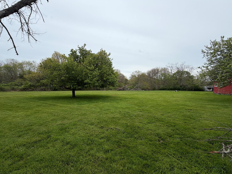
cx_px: 112
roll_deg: +0.4
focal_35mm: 15
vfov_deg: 81.7
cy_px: 92
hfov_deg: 98.1
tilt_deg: -1.7
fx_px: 101
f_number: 2.2
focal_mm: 2.22
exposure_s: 1/770
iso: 25
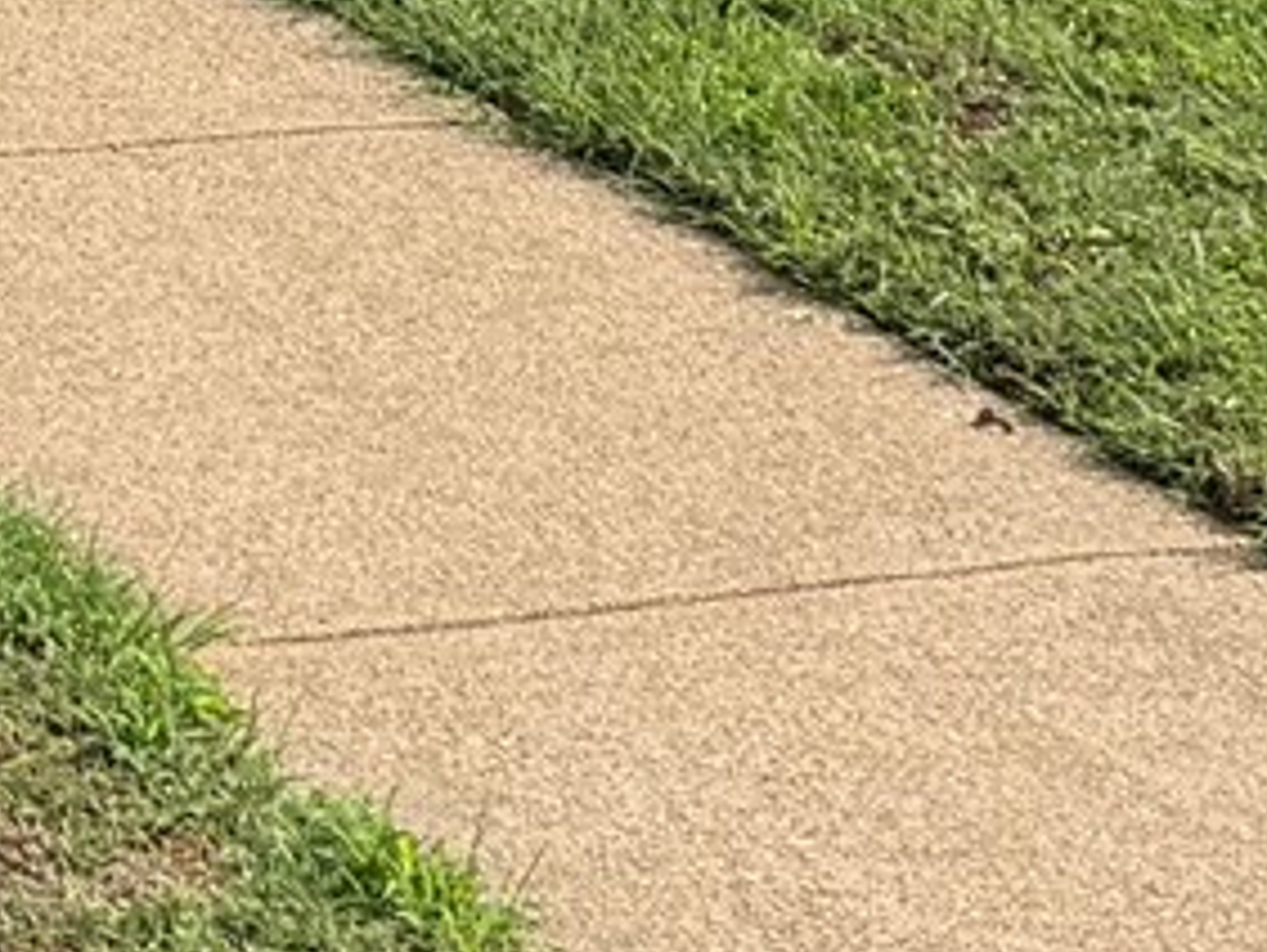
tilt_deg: -0.4
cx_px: -494
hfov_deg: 11.0
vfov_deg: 7.8
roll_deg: +0.0
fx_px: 6374
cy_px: -1500
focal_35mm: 174
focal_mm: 6.76
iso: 80
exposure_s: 1/6711
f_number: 1.78
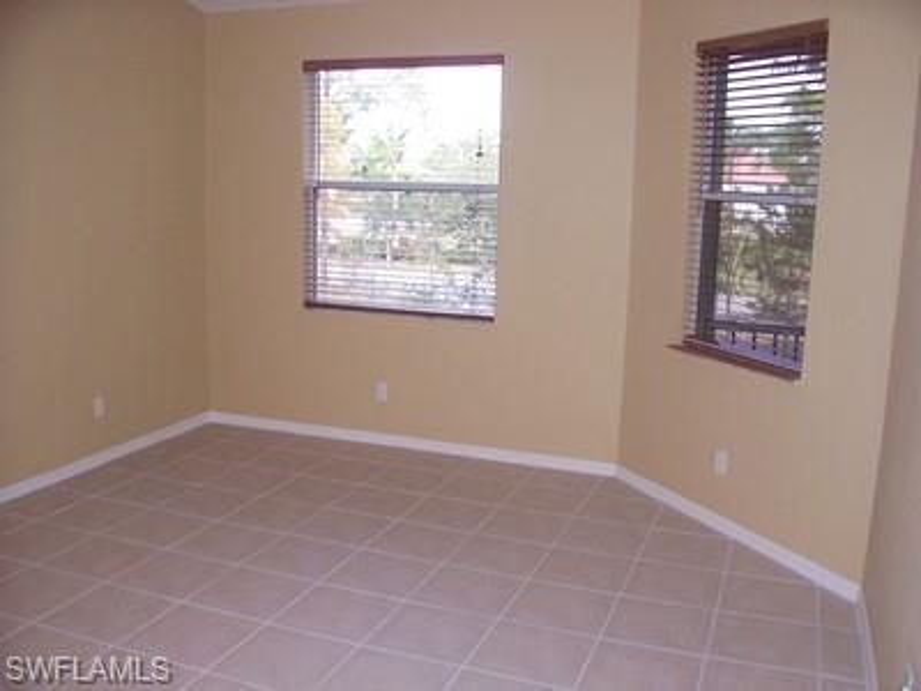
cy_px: 346
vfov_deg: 41.8
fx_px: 905
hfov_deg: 54.0
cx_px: 460
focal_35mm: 34
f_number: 2.7
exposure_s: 1/60
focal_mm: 5.6
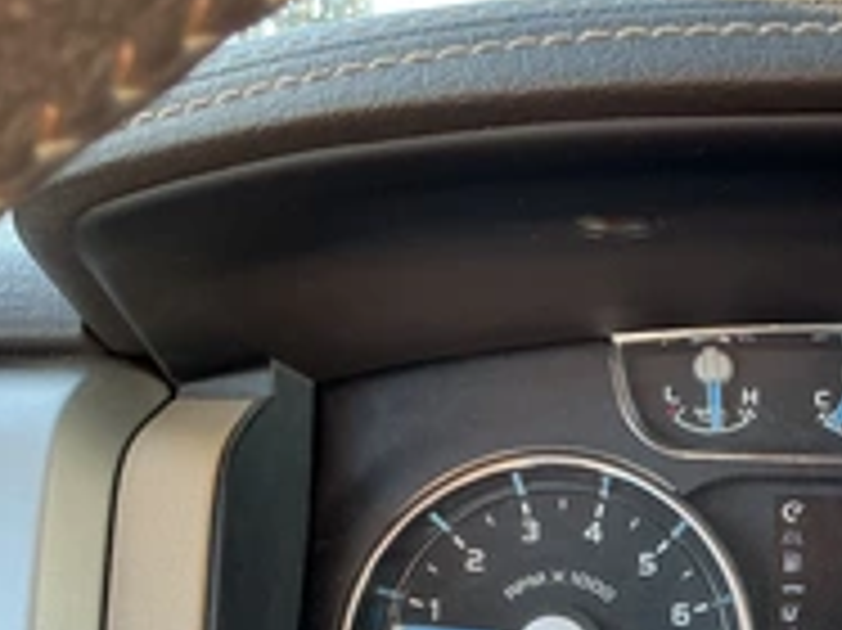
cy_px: 567
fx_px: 1459
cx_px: 819
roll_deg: -0.9
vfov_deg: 23.7
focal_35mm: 60
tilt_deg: -20.2
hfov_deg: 30.2
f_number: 1.8
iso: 64
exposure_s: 1/65
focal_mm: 3
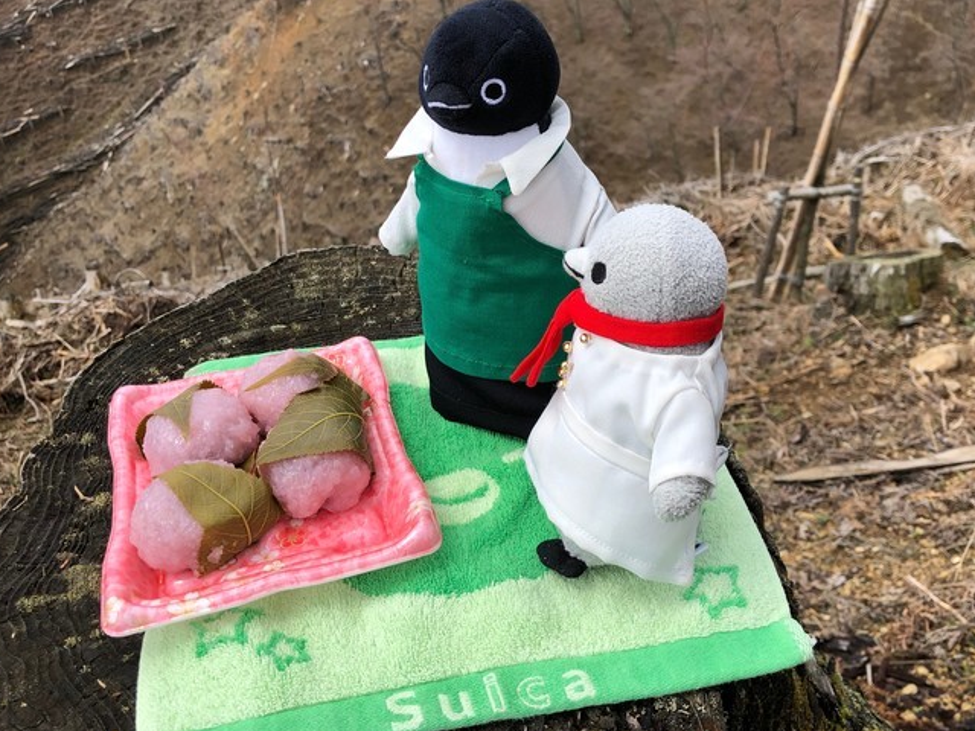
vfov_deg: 40.6
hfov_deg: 52.6
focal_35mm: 35
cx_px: 513
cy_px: 309
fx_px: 986
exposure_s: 1/823
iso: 20
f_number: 1.8
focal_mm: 3.99
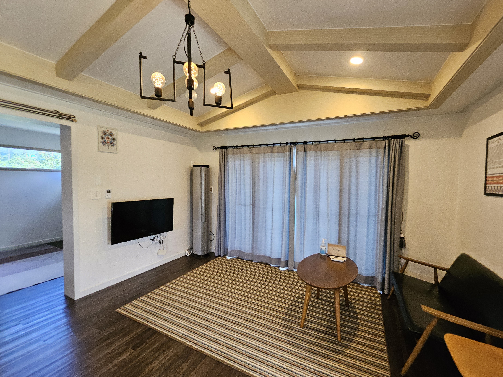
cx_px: 261
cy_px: 194
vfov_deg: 85.7
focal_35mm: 14
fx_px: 203
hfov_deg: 102.0
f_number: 2.2
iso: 250
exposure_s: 1/60
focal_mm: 1.74
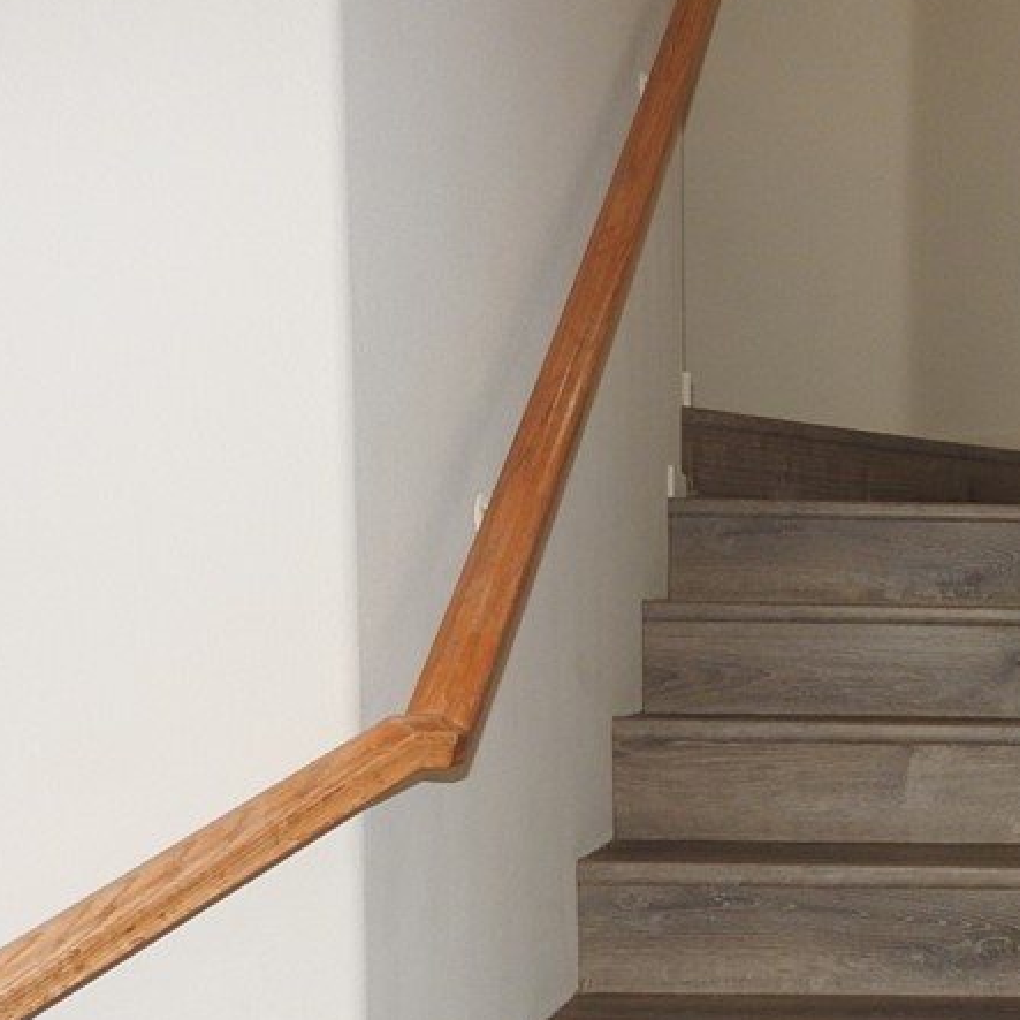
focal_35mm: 49
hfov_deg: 32.4
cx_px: 981
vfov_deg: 33.8
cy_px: 794
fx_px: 1634
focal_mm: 4.3
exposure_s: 1/30
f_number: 3.3
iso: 200
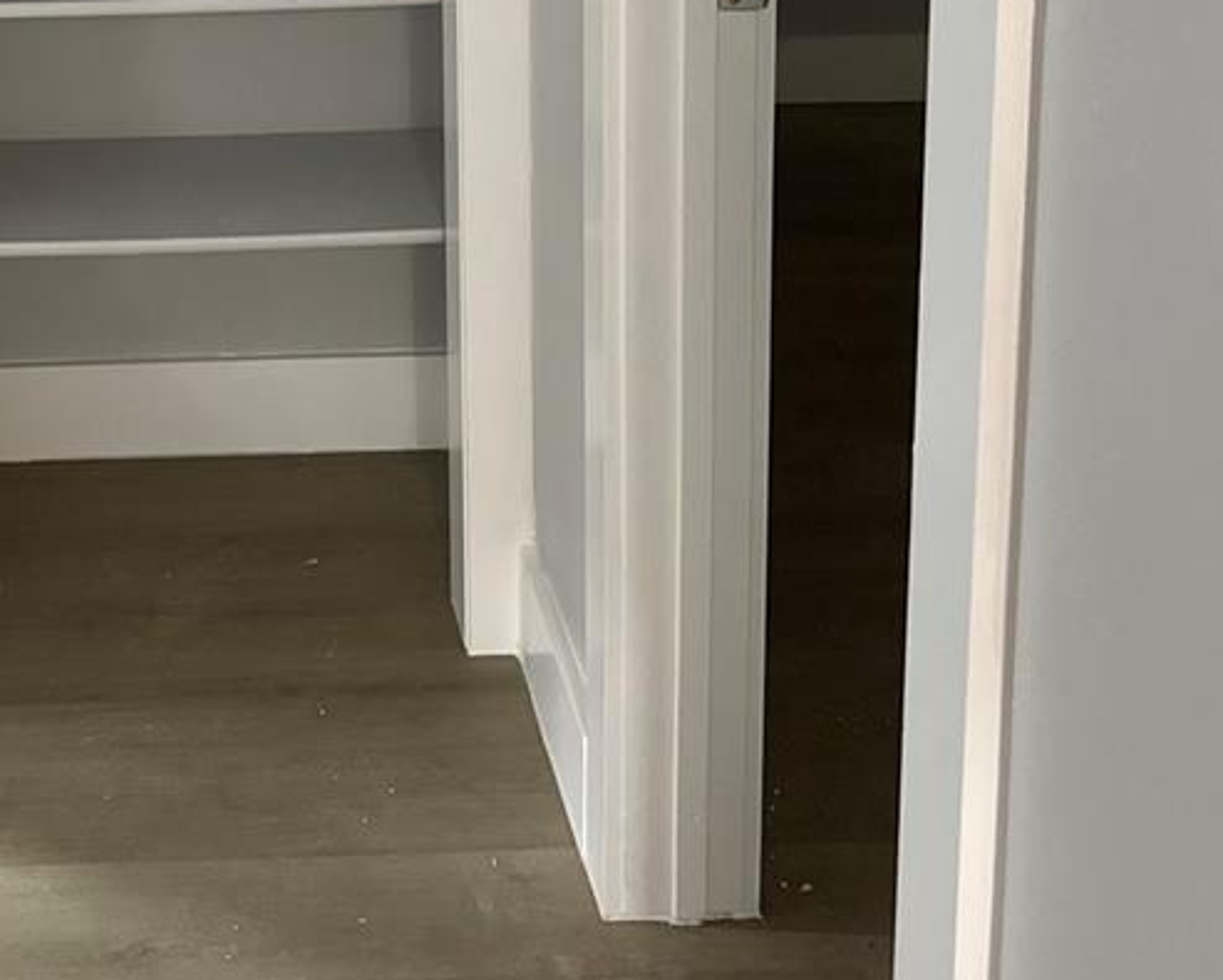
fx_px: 2064
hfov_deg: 31.6
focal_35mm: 57
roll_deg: +1.7
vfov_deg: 24.6
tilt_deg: -11.0
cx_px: 144
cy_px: -136
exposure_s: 1/60
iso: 500
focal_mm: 6.76
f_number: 1.78
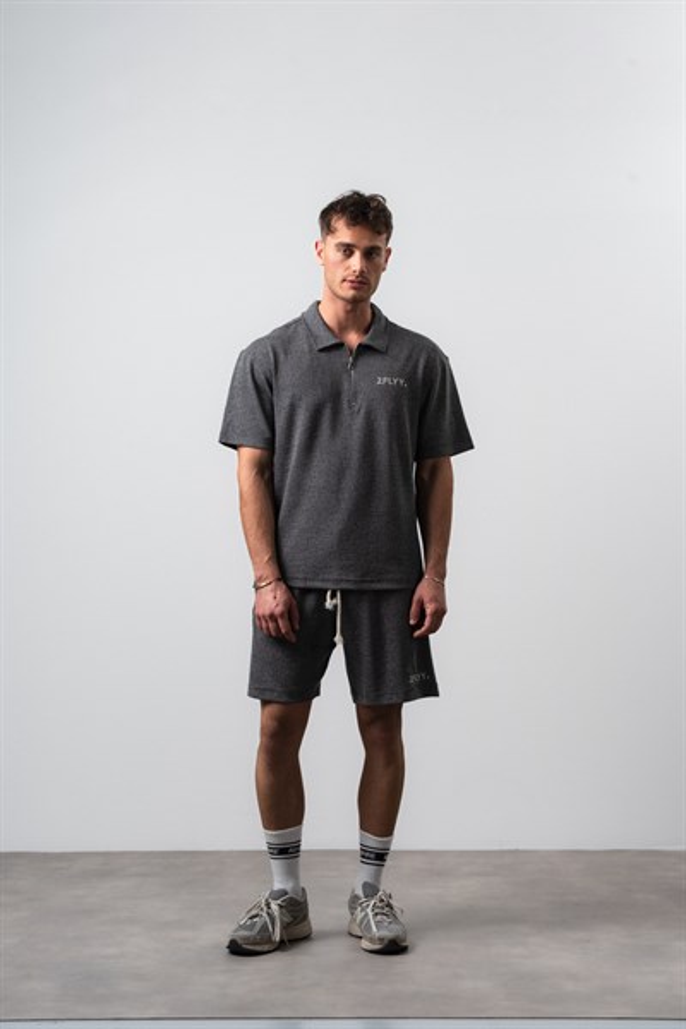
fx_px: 2001
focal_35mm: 70
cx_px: 343
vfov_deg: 28.8
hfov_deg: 19.5
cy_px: 514
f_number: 10
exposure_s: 1/125
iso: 100
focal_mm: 70
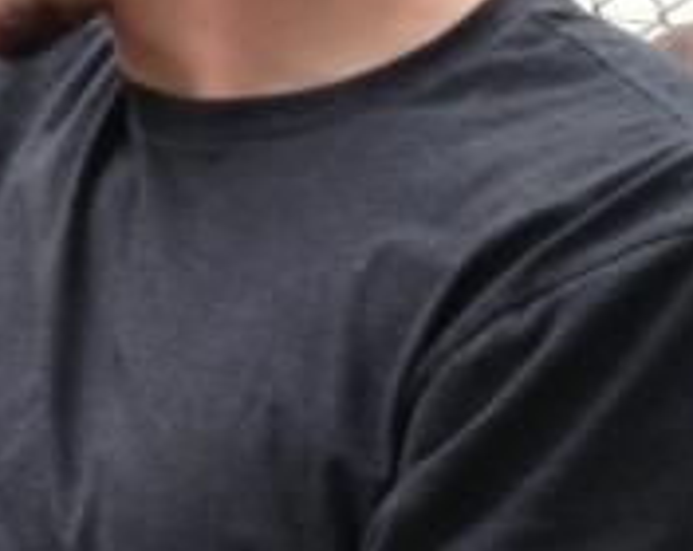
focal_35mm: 179
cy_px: 728
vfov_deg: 8.5
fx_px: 3663
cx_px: 55
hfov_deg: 10.7
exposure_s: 1/257
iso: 50
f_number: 2.4
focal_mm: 4.28
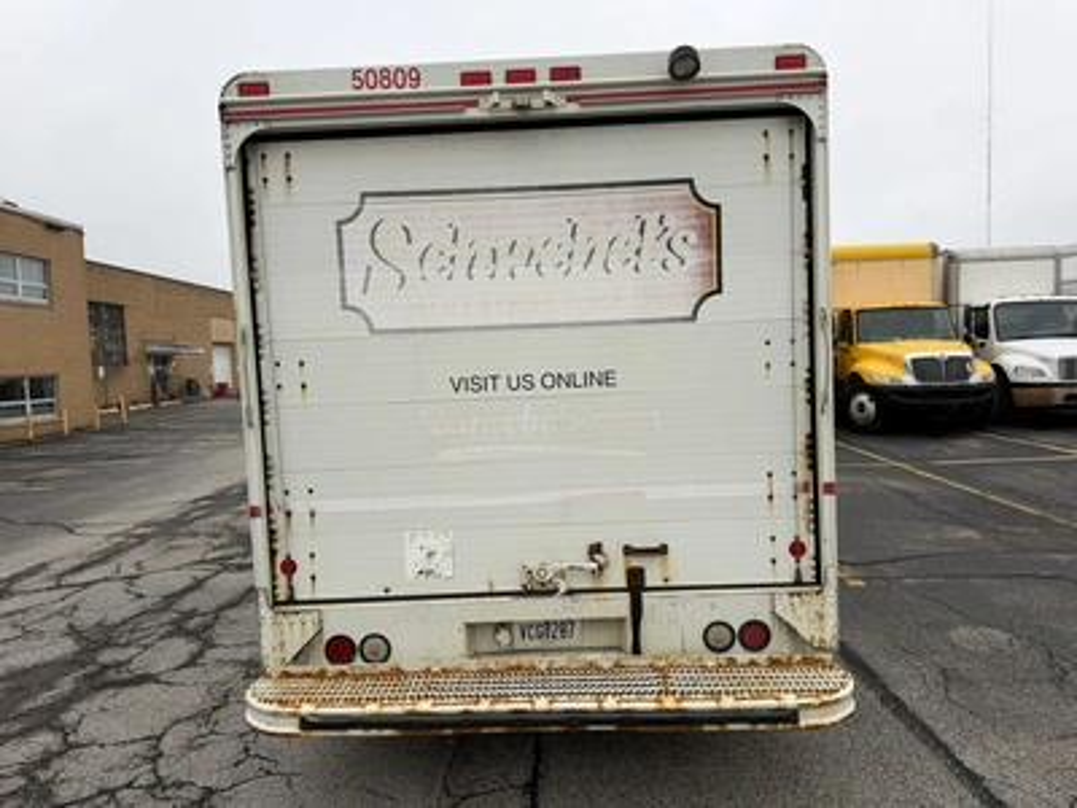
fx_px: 747
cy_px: 404
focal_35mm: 24
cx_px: 538
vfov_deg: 56.8
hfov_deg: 71.6
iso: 80
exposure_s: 1/955
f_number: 1.78
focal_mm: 6.76
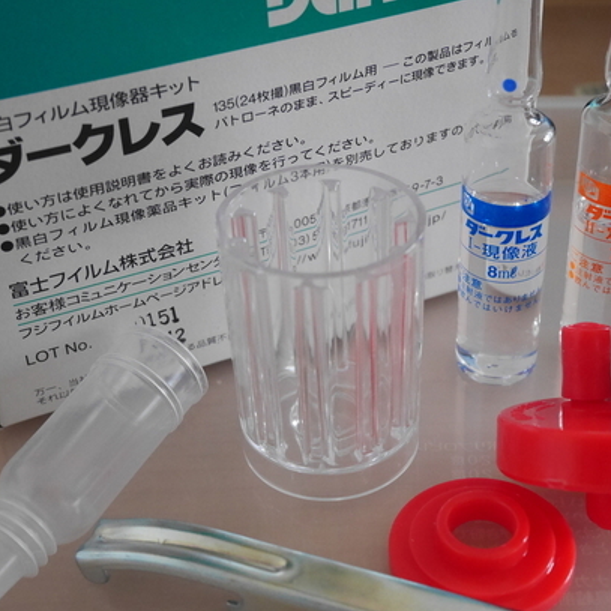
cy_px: 316
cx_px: 389
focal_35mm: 60
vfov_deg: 28.6
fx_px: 1198
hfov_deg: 28.5
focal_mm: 23
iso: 2500
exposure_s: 1/60
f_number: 4.9
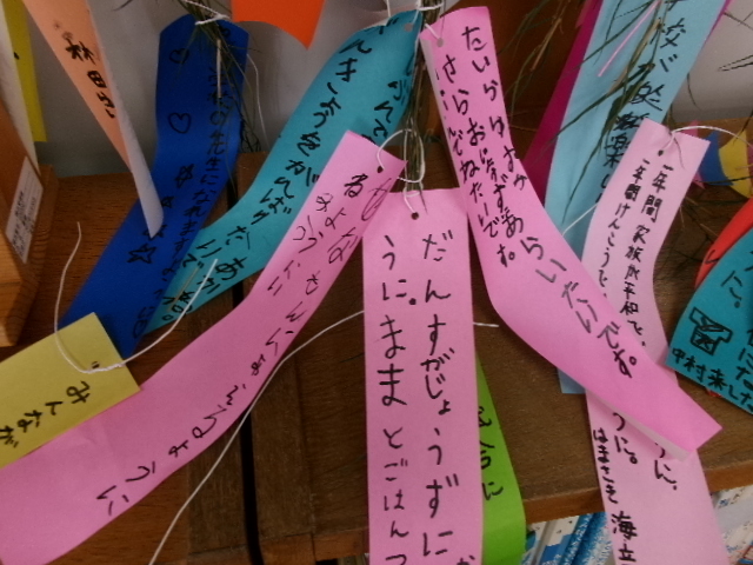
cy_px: 282
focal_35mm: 28
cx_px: 376
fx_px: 609
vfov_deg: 49.7
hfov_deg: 63.4
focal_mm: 5.1
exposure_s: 1/34
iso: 154
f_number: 3.9
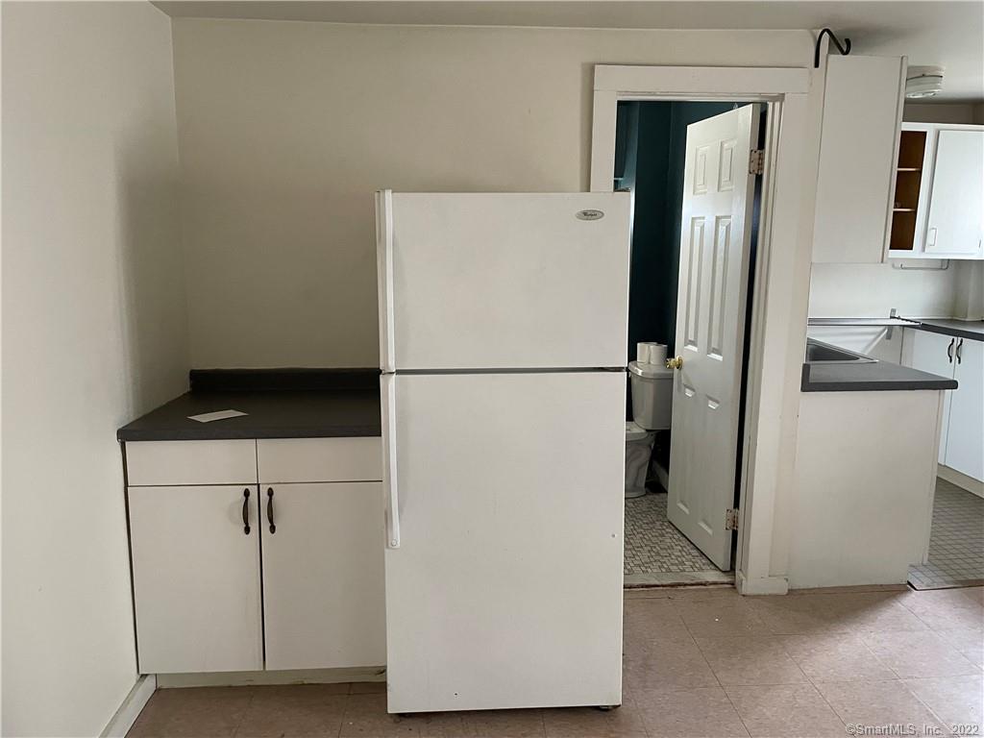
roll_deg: -0.3
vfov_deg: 53.1
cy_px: 369
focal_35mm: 26
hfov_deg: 67.3
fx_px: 739
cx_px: 492
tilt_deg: -12.9
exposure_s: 1/60
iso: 250
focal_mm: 4.2
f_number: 1.6
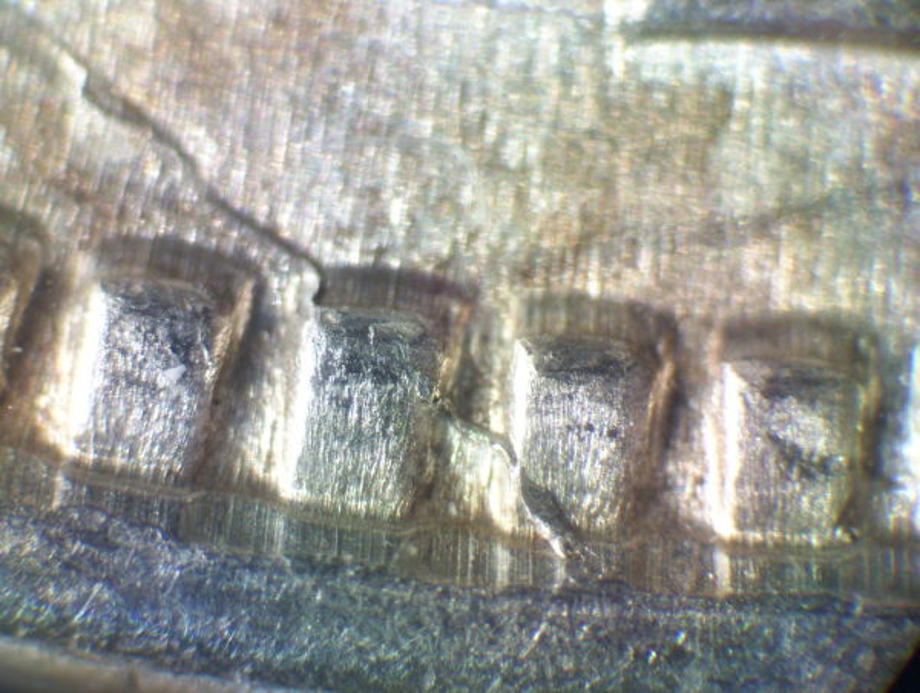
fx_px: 1863
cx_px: 460
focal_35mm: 70
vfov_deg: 21.1
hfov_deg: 27.7
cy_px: 346
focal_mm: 11.6
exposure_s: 1/20
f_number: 4
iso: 160
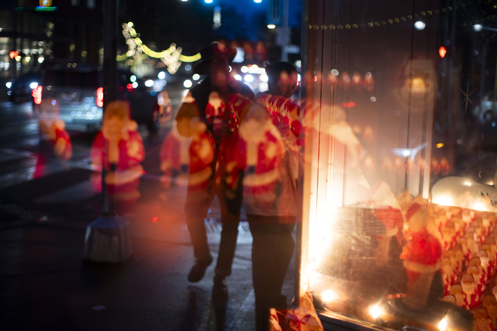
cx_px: 248
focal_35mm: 50
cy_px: 166
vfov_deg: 27.0
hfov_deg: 39.6
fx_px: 690
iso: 800
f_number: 1.4
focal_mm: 50
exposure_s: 1/200
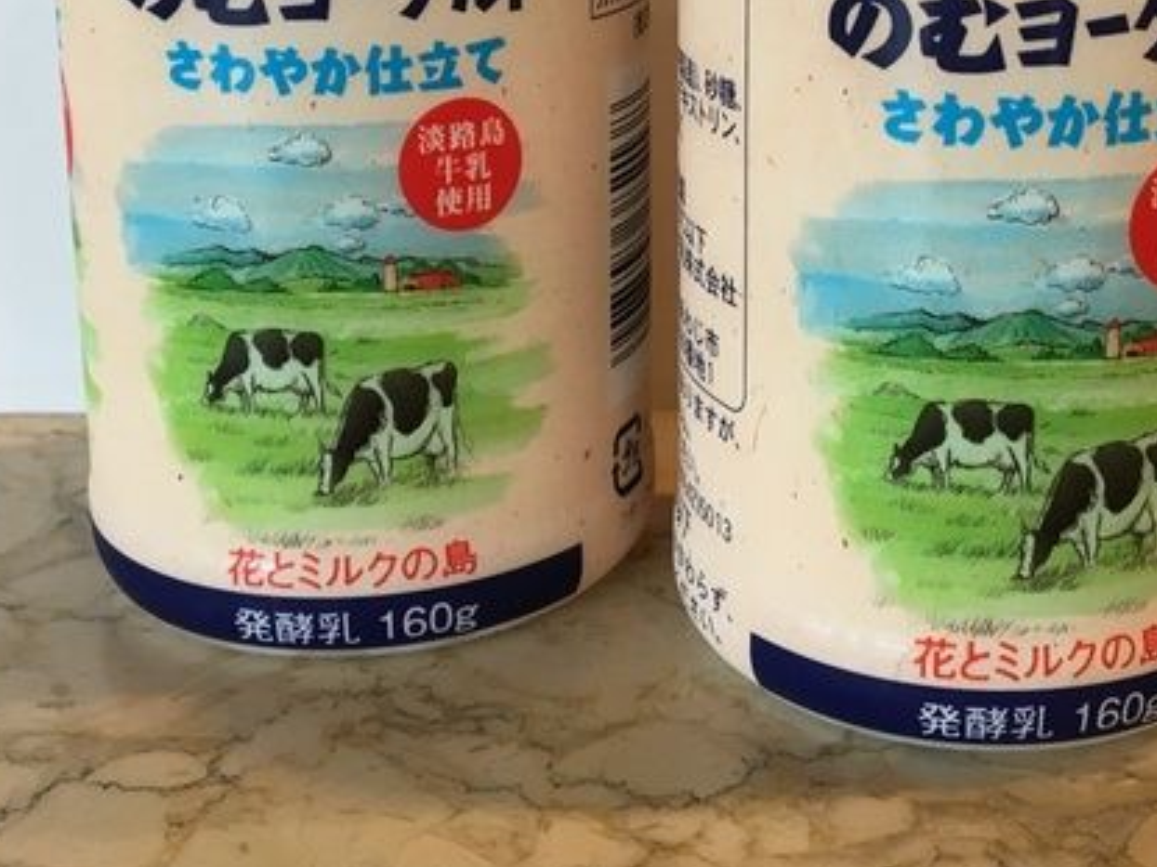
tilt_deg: -14.9
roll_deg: -0.2
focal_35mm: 57
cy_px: 132
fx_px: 1905
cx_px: 740
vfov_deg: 25.1
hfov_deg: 33.6
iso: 32
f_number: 2.2
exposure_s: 1/30
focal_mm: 4.15
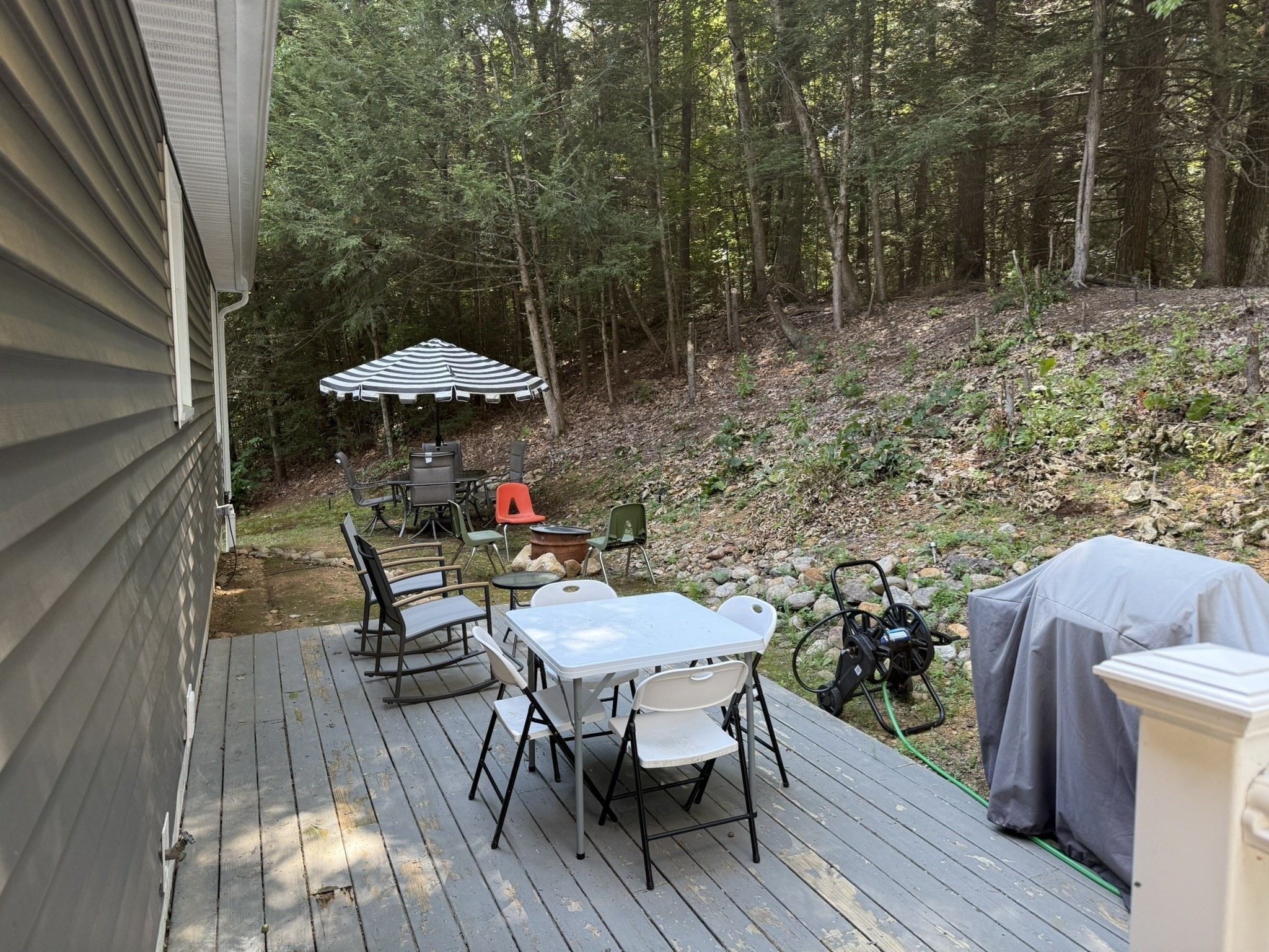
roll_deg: +0.3
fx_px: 880
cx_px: 634
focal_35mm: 24
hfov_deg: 71.6
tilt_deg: -3.8
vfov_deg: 56.8
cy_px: 476
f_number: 1.78
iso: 100
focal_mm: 6.76
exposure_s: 1/329
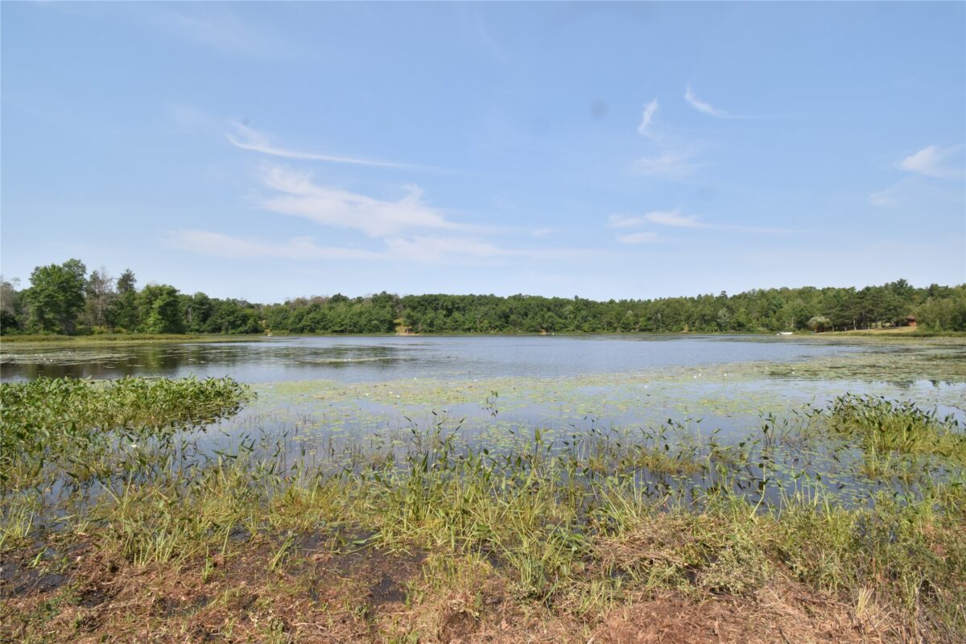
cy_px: 322
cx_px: 483
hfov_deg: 100.4
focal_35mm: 15
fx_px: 402
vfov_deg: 77.3
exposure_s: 1/200
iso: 320
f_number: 18
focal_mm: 10
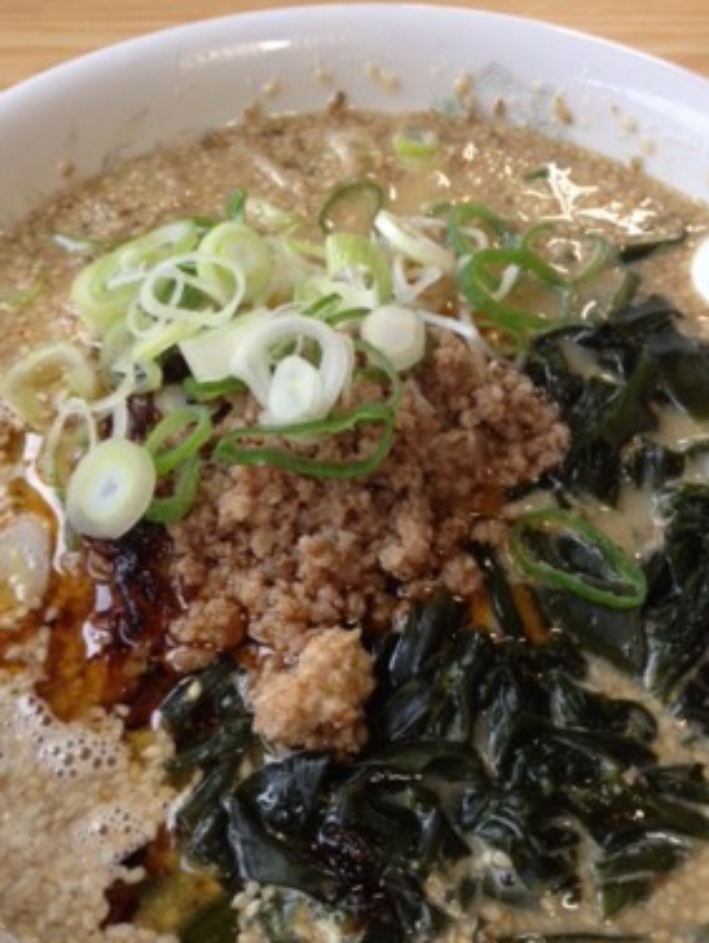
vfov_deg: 44.7
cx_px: 390
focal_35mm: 42
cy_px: 513
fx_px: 1145
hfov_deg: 34.4
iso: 64
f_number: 2.4
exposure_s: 1/20
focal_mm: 4.28
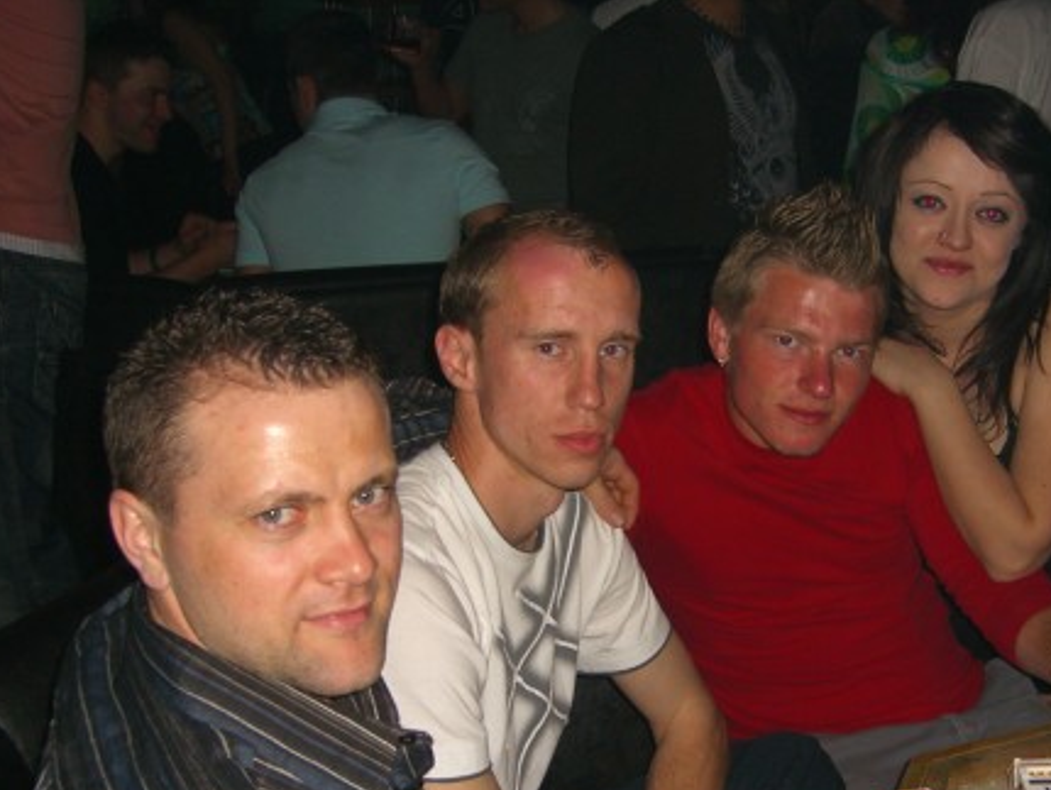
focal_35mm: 53
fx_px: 1610
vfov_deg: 27.3
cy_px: 545
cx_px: 665
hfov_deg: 35.9
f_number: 2.8
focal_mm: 7.9
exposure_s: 1/60
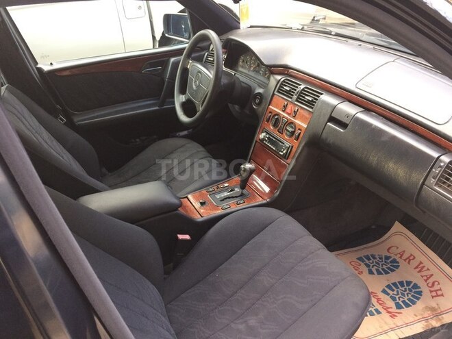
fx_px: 379
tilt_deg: -28.7
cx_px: 226
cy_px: 170
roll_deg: +2.4
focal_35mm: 29
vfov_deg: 48.2
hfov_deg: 61.7
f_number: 2.2
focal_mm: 4.15
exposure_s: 1/33
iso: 64
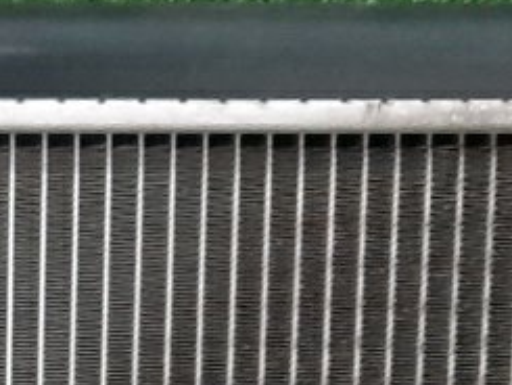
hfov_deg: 13.0
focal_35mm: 147
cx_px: -138
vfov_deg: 9.6
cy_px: 684
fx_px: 2175
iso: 585
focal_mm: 4.6
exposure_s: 1/25
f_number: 2
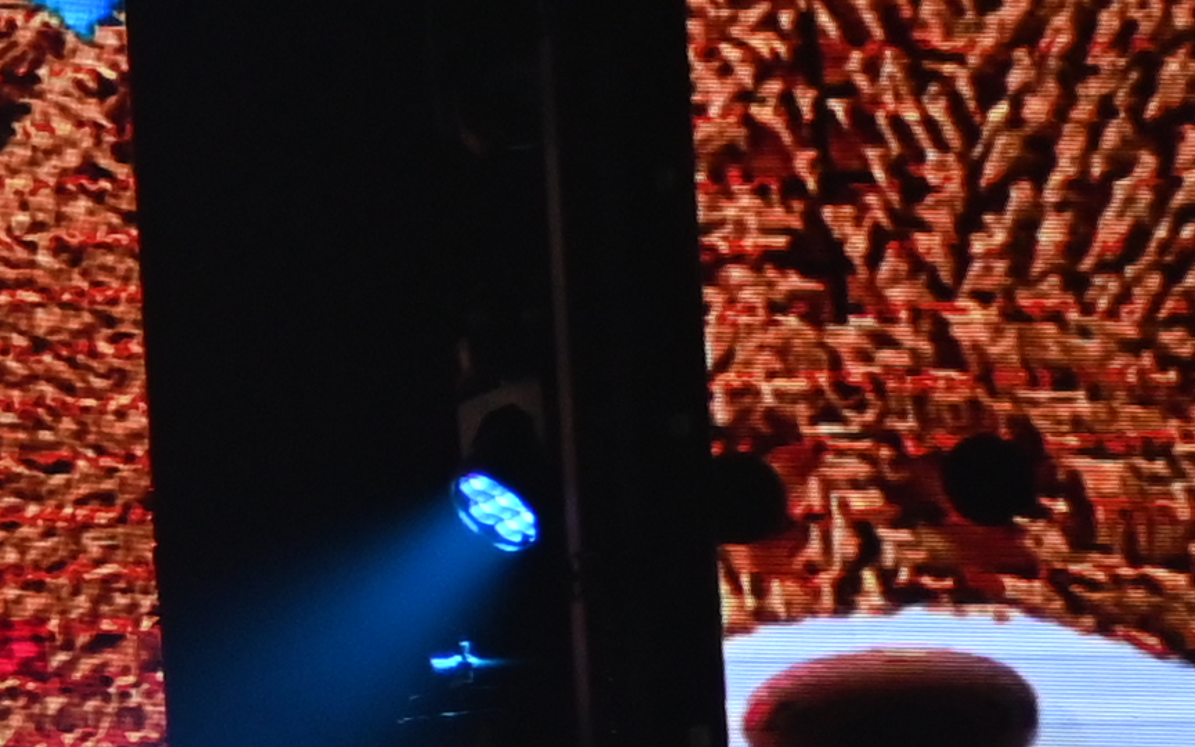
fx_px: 8989
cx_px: -2369
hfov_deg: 6.9
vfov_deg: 4.7
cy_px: 946
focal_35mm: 276
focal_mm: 28
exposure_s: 1/125
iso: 720
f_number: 2.8
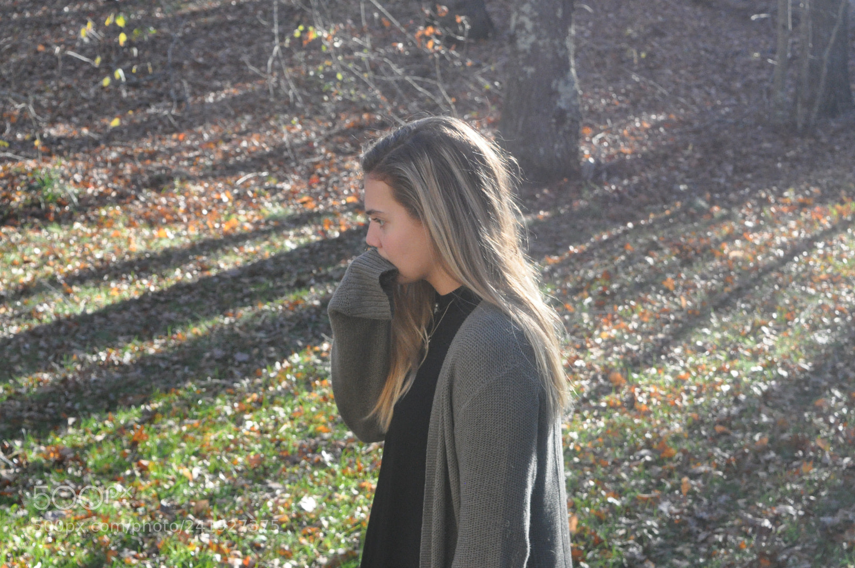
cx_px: 428
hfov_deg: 24.6
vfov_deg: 16.5
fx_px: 1957
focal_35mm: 82
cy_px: 284
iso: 1600
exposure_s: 1/400
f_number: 10
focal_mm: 55
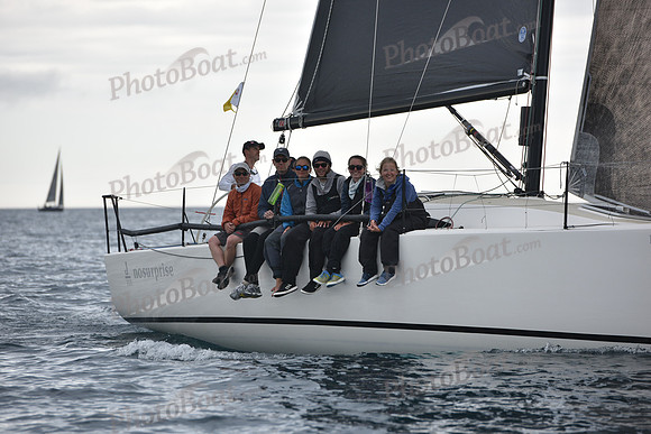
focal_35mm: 200
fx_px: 3617
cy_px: 217
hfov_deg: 10.3
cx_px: 326
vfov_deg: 6.9
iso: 250
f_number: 4.5
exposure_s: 1/800
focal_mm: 200
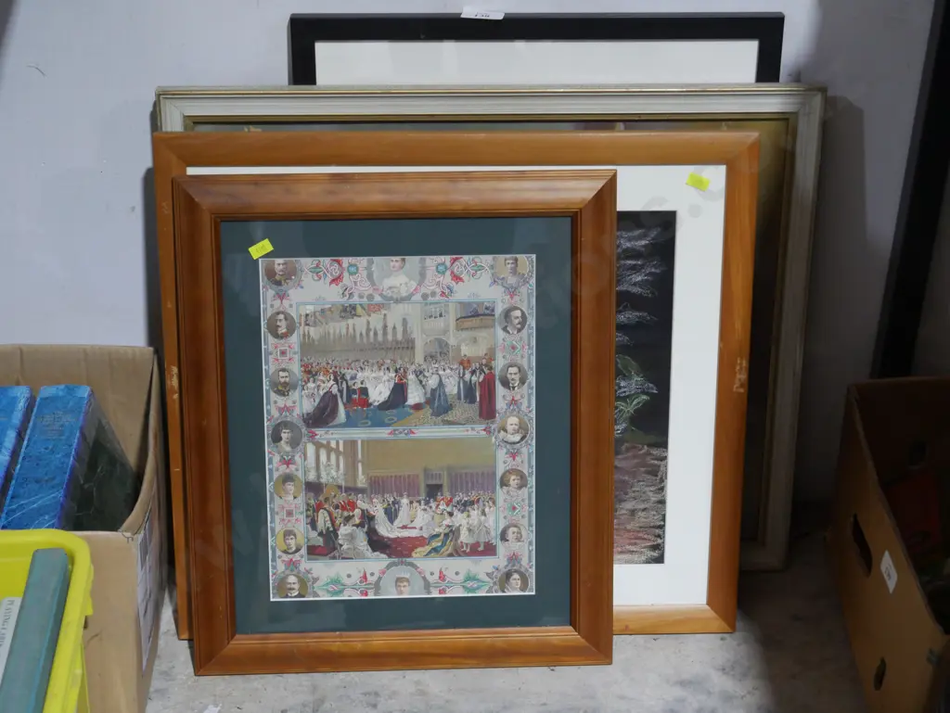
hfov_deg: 31.2
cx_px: 475
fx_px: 1702
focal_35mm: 62
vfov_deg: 23.7
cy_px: 356
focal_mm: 31
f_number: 5.4
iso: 1600
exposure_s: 1/80
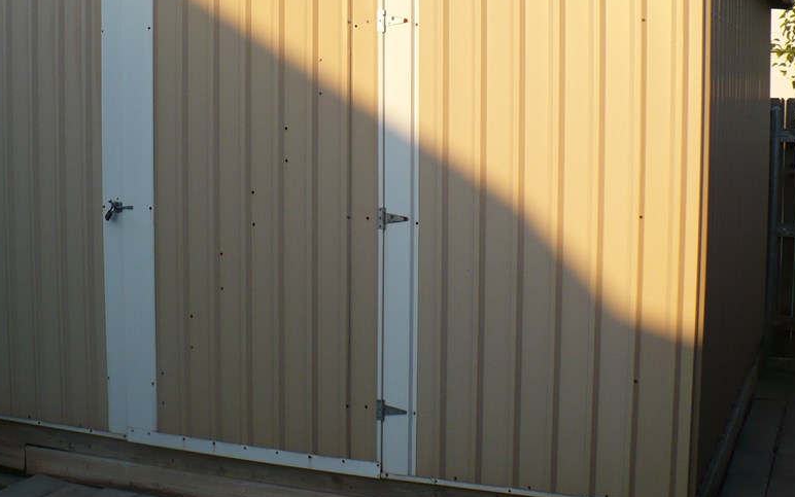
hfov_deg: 38.8
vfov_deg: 24.9
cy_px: 204
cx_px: 348
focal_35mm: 52
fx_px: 1127
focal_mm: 6.1
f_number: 2.8
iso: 100
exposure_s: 1/400
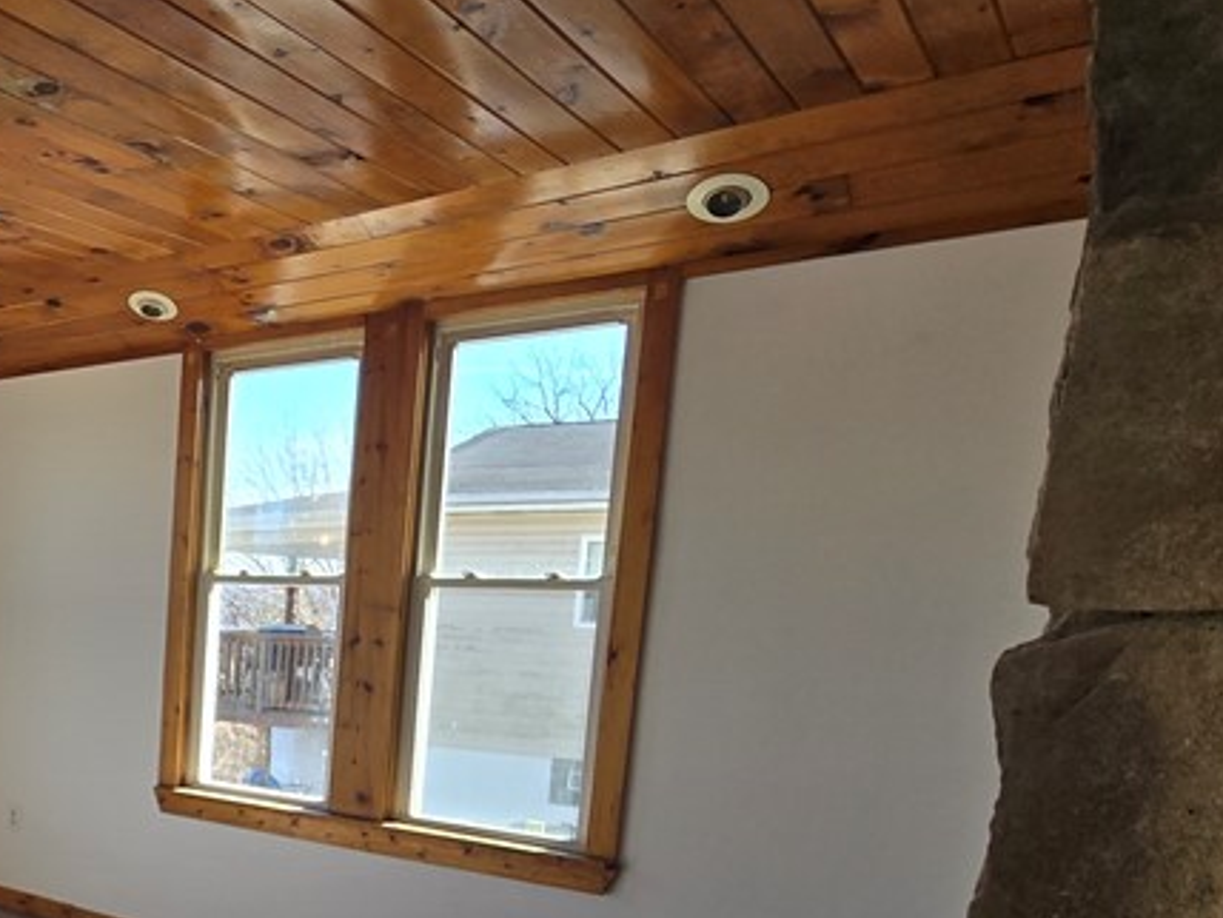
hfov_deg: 46.9
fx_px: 1096
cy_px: 741
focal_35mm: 31
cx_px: -43
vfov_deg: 43.2
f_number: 2.2
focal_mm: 2.2
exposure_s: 1/206
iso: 50
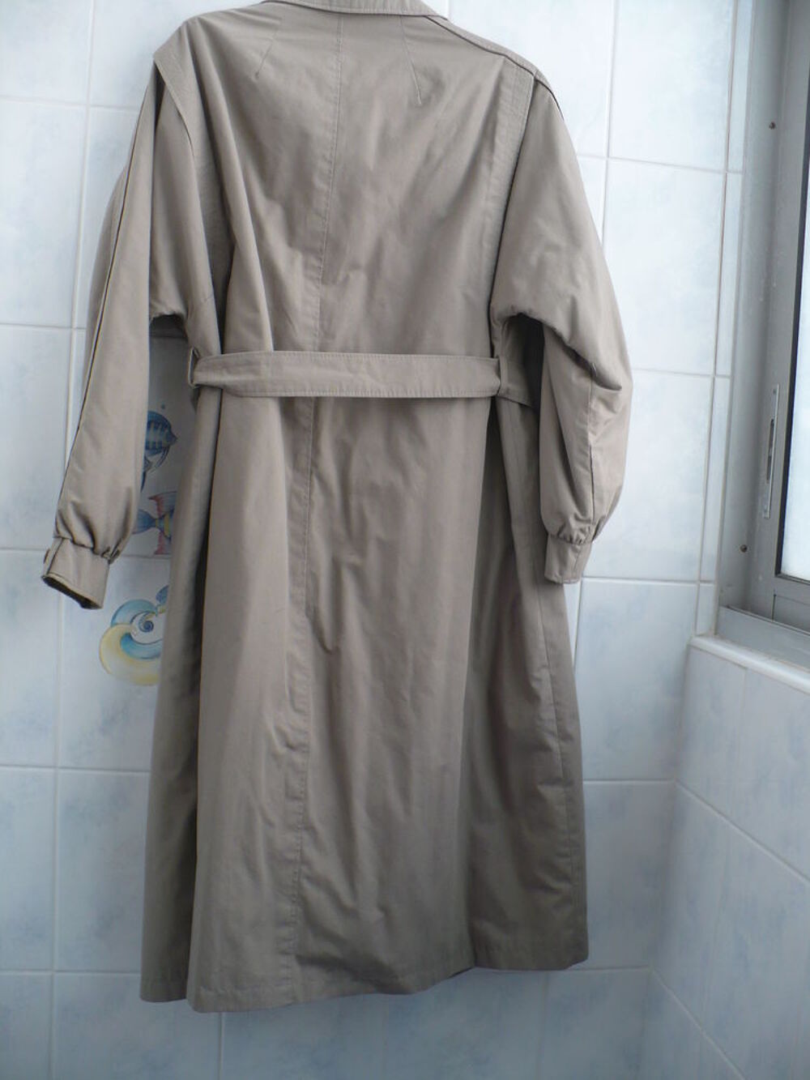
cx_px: 405
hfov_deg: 38.7
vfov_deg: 50.1
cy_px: 540
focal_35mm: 37
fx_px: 1154
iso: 100
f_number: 2.8
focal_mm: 6.1
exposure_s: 1/40
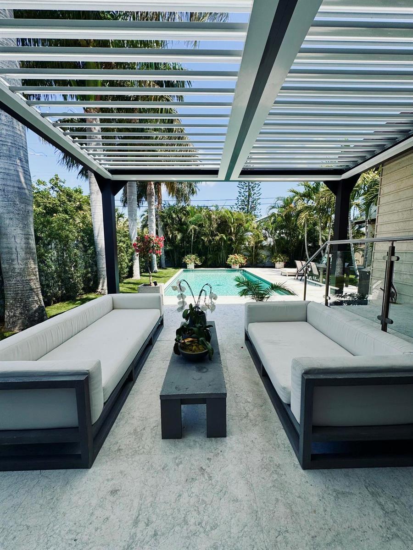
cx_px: 206
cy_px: 275
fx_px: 223
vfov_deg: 102.1
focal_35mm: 14
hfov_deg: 85.7
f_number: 2.2
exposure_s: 1/1160
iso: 50
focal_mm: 2.22
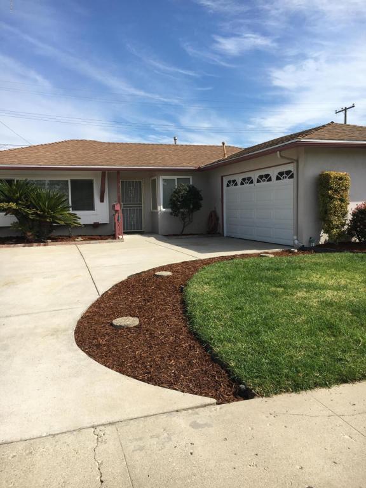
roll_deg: +0.6
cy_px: 244
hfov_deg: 48.2
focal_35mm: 29
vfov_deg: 61.7
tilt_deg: -3.8
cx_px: 183
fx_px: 409
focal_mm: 4.15
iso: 25
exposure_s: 1/1672
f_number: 2.2
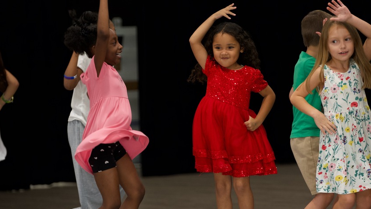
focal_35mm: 185
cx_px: 225
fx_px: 1820
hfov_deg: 11.6
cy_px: 115
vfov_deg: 6.6
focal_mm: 145
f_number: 2.8
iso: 1600
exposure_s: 1/320
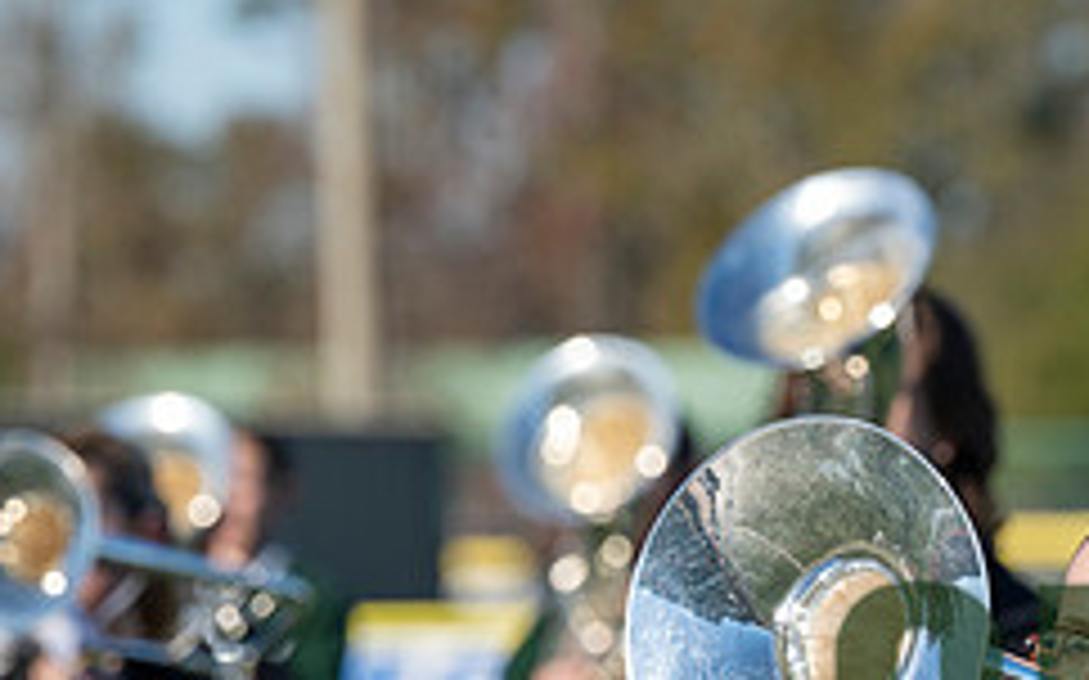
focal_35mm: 489
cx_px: 1174
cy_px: 795
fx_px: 14506
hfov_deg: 4.3
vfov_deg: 2.7
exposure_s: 1/2000
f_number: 5
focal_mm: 200
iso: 250
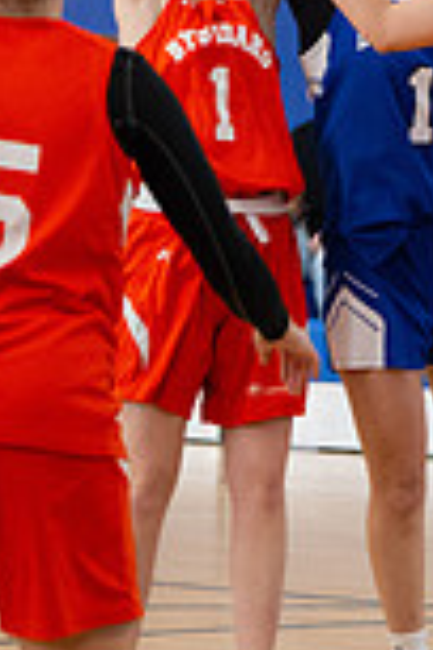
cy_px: -103
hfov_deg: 4.3
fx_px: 5719
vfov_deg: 6.5
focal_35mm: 317
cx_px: 409
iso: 2000
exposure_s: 1/500
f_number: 2.8
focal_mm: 70
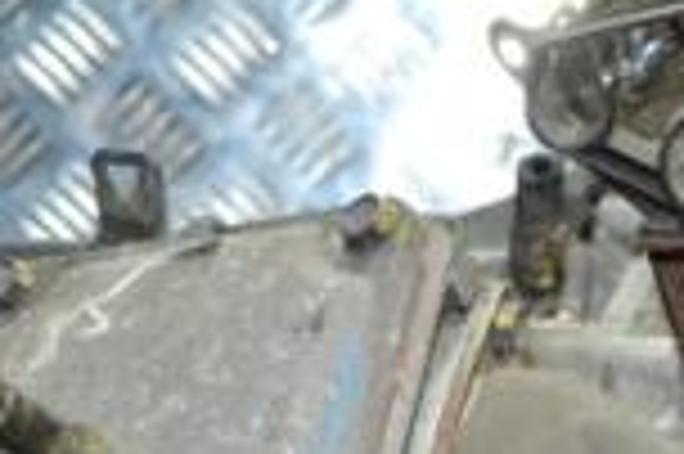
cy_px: 796
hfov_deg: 11.7
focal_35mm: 172
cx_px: 810
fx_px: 3264
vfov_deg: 7.7
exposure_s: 1/60
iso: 1800
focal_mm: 29
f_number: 4.5
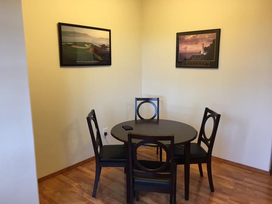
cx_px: 136
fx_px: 228
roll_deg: +0.2
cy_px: 102
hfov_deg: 61.7
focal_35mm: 29
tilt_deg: -9.7
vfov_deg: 48.2
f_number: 2.2
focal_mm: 4.15
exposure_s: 1/15
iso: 40
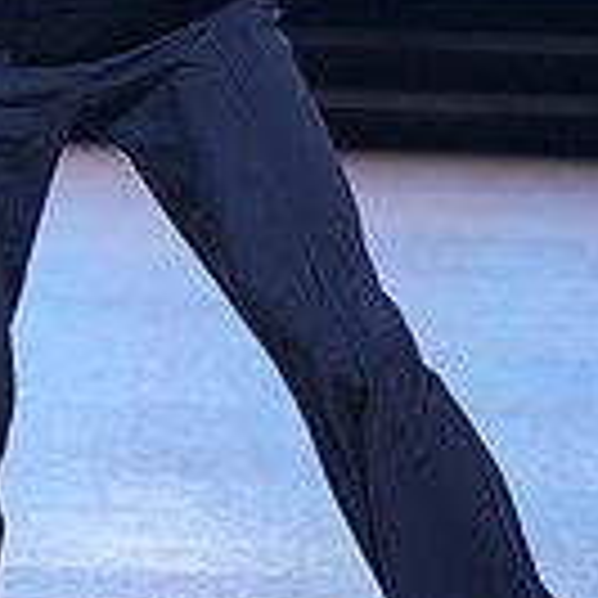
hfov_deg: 6.7
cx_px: -241
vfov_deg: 6.7
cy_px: -153
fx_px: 5082
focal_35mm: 260
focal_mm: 70
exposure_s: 1/400
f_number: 2.8
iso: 320
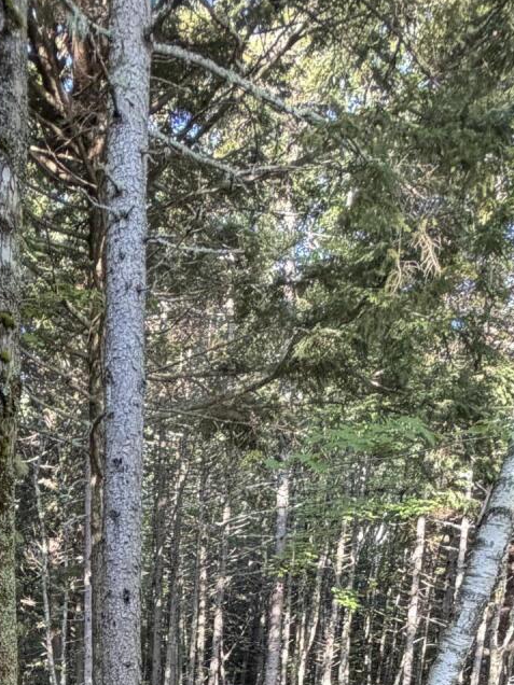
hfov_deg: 31.8
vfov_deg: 30.1
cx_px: 87
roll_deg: -0.9
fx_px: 871
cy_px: 964
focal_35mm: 44
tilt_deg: -18.1
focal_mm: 2.22
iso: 320
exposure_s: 1/121
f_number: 2.2
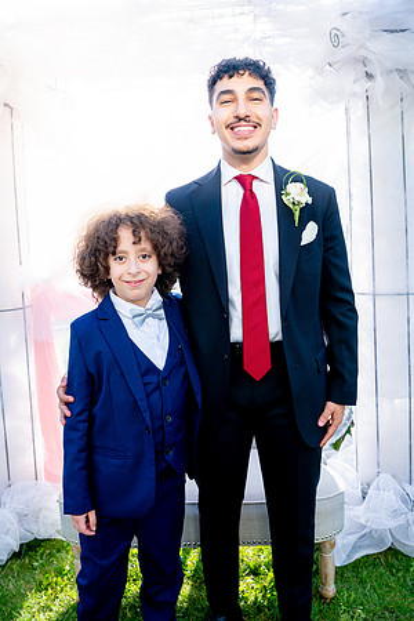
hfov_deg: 46.4
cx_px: 207
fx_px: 483
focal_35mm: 28
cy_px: 310
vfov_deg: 65.5
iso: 200
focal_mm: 28
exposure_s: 1/500
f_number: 3.5
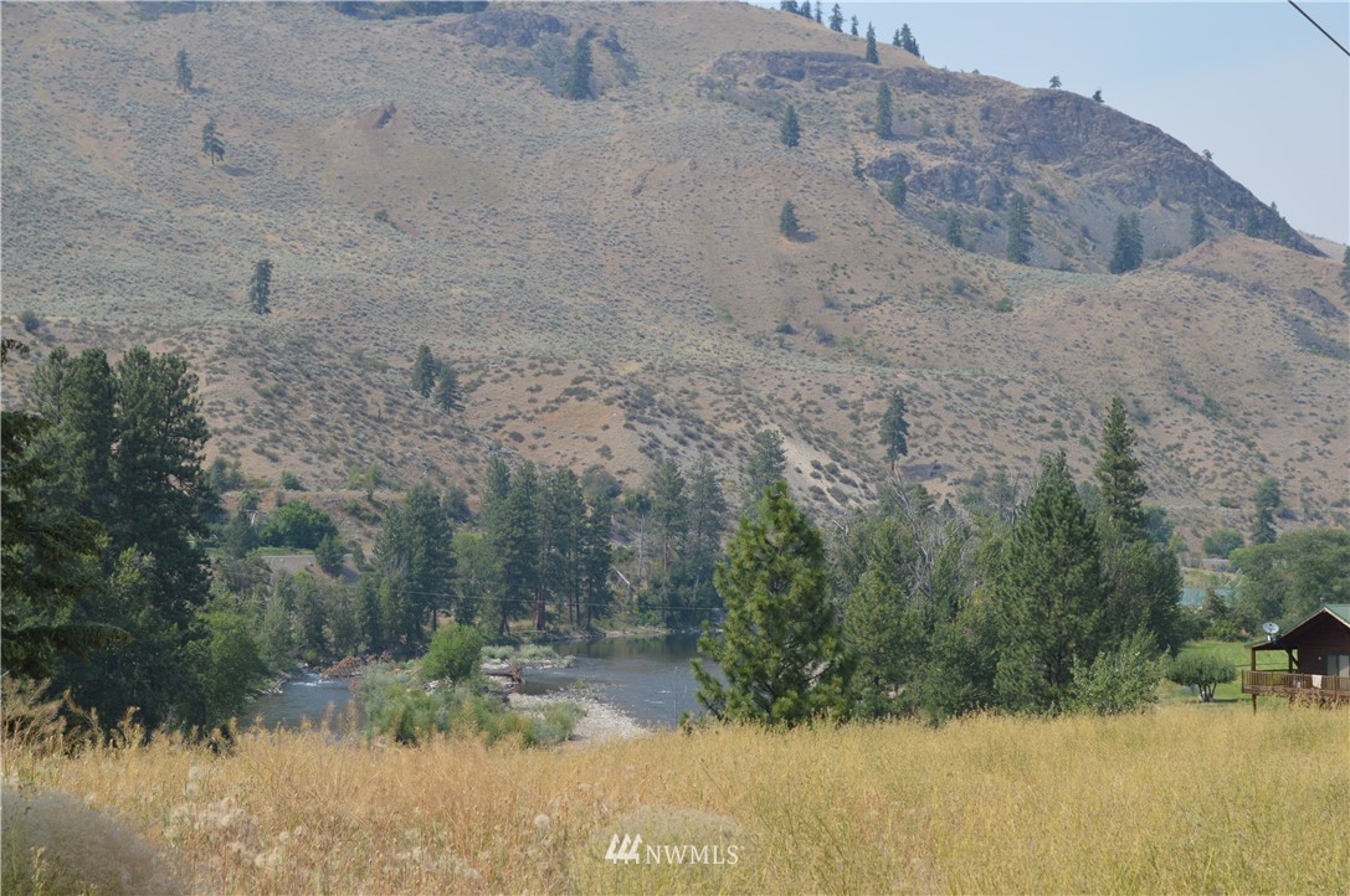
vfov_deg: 19.7
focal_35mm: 69
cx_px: 675
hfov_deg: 29.3
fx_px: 2584
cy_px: 448
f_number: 7.1
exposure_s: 1/200
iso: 100
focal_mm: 46
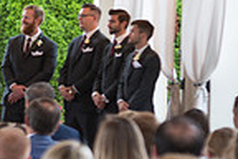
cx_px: -178
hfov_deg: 7.1
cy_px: 101
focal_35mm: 281
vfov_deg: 4.9
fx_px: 1858
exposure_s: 1/45
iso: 400
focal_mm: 70
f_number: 2.8
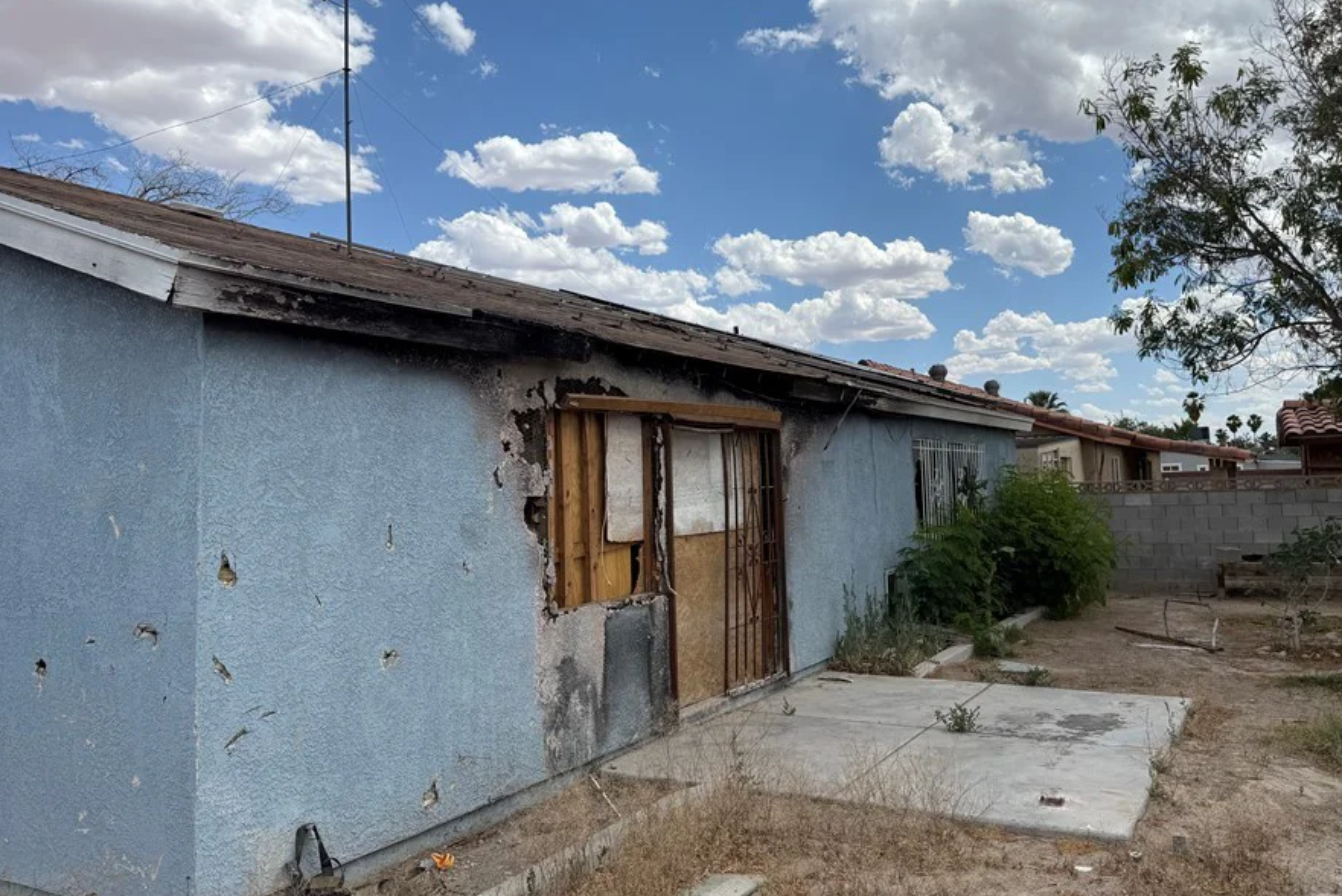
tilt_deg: +4.8
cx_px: 725
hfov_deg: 63.5
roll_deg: +1.1
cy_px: 398
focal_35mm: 29
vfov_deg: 44.9
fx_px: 1081
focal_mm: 6.76
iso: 80
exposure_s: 1/6173
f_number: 1.78
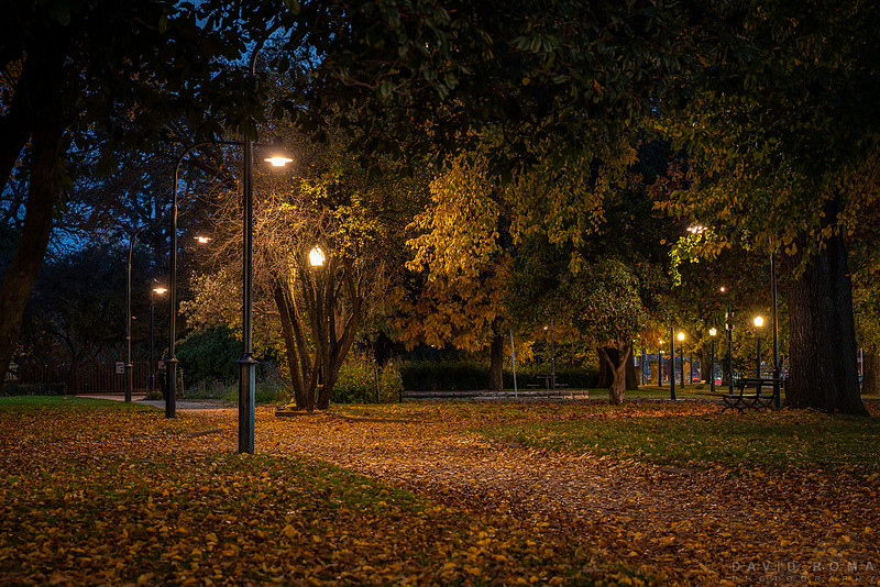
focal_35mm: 75
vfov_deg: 18.3
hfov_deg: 27.1
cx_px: 493
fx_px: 1826
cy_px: 282
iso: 250
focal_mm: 62
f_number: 5.6
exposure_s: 1/1.25
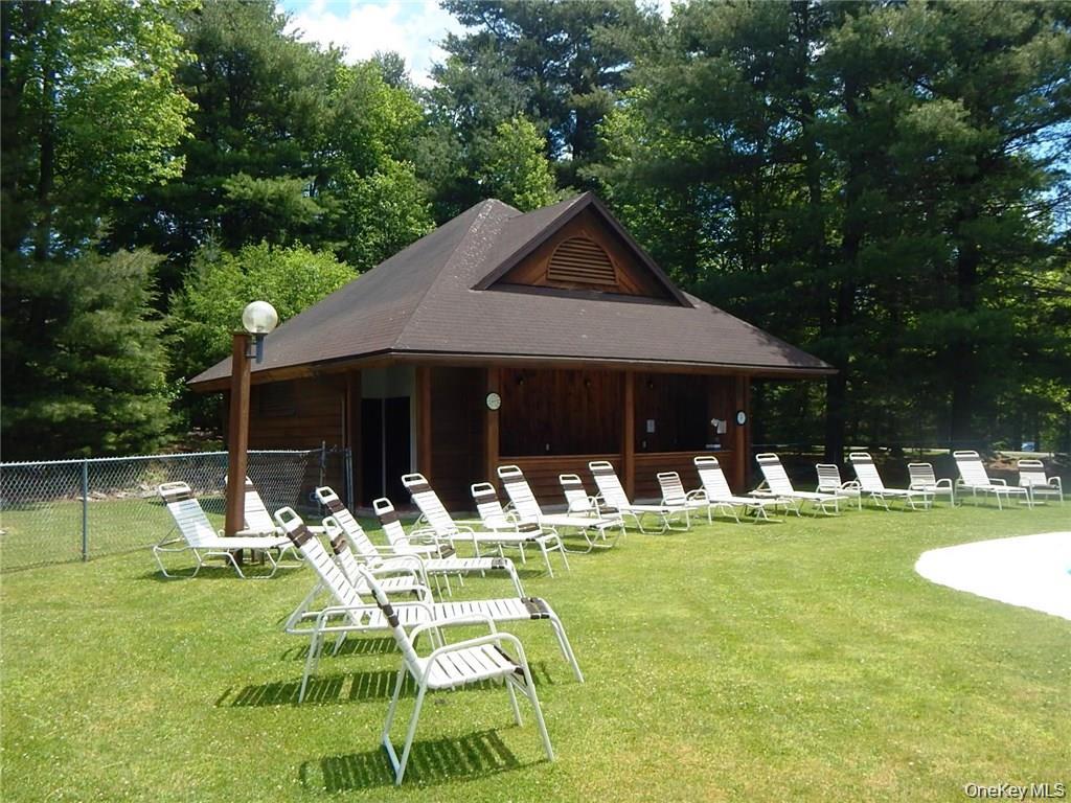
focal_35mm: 31
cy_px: 402
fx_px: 959
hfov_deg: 58.4
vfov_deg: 45.4
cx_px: 536
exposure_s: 1/1250
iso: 125
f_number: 3.2
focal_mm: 5.6
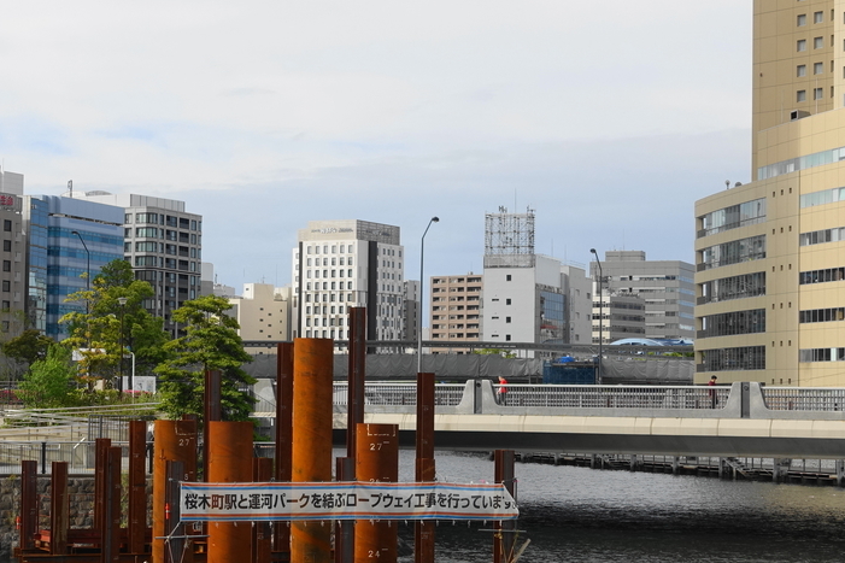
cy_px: 305
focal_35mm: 89
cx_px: 335
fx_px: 2088
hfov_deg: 22.8
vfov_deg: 15.3
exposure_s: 1/640
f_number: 5.6
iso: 125
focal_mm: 18.89
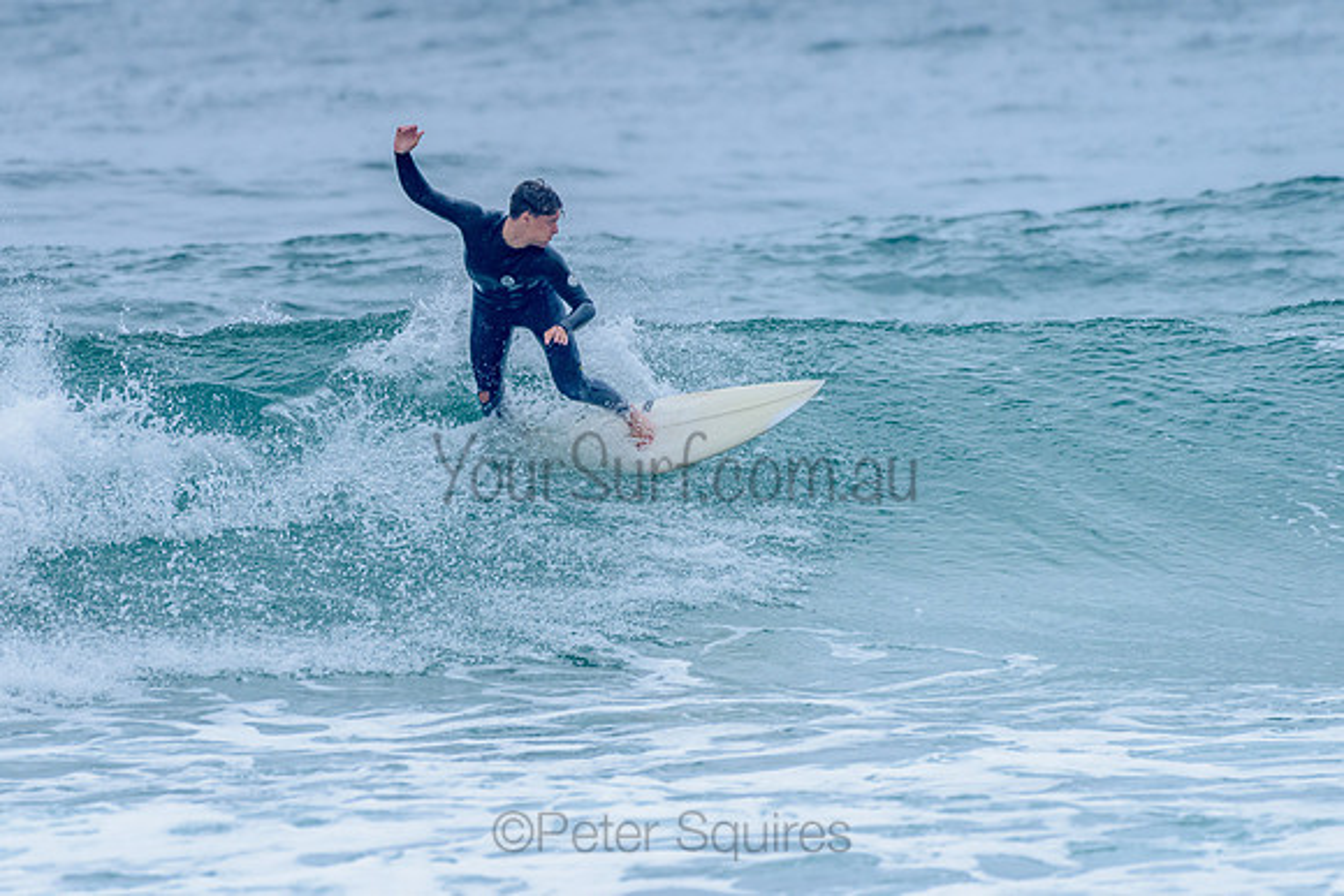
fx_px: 23440
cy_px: 355
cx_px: 533
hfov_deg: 3.3
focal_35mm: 628
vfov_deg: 2.2
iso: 800
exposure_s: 1/2000
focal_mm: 500
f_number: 5.6
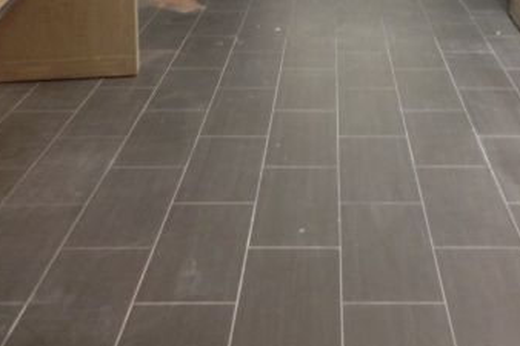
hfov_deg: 32.7
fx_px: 881
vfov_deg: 20.8
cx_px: 335
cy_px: -68
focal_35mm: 61
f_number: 2.4
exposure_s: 1/20
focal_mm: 4.12
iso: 200
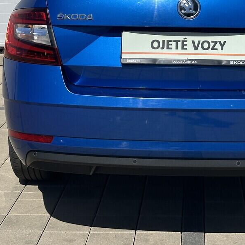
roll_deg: -0.3
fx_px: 817
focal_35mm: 102
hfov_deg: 17.0
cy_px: 45
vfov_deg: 16.9
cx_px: 188
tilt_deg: -7.7
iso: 64
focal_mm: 6.86
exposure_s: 1/7092
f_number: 1.78
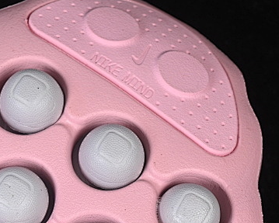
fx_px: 1750
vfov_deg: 7.3
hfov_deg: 9.1
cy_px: 244
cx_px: 29
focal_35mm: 212
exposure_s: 1/80
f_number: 7.1
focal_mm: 50
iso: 160
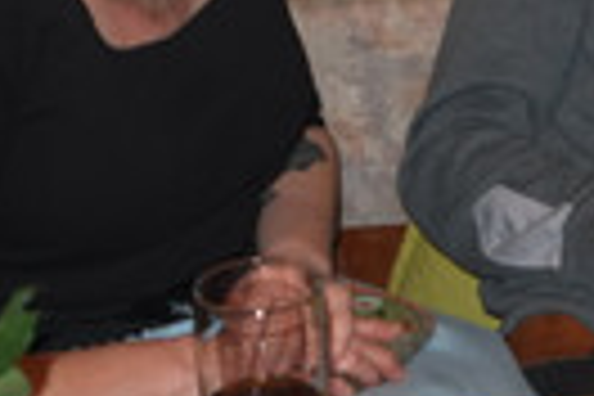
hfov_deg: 12.8
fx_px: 2623
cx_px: 536
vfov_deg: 8.5
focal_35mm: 159
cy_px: -160
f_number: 6.4
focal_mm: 27.7
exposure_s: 1/15
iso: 800
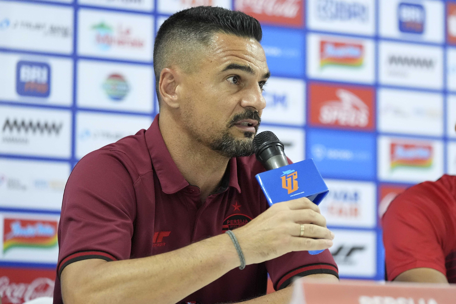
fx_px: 1419
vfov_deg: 12.2
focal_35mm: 112
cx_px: 228
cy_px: 152
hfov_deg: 18.3
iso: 8000
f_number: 2.8
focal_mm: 112
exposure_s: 1/160
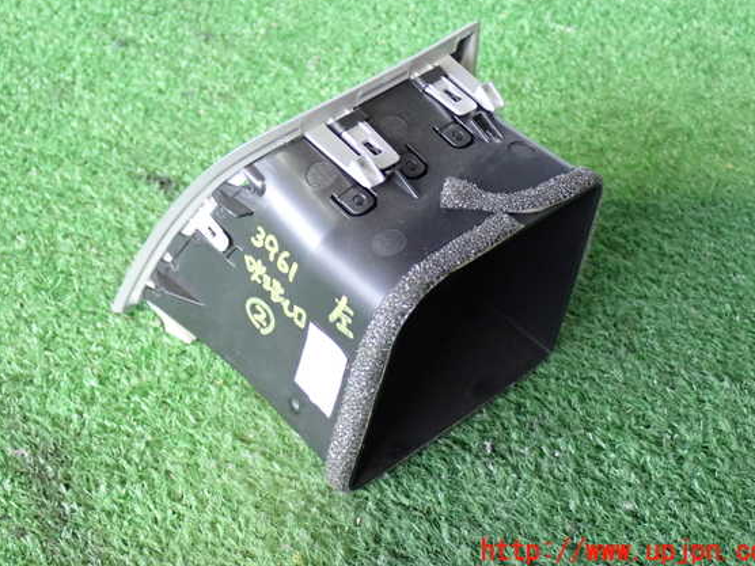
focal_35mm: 54
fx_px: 1178
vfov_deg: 27.0
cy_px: 263
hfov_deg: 35.5
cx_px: 380
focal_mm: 9.01
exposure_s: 1/15
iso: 800
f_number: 3.2
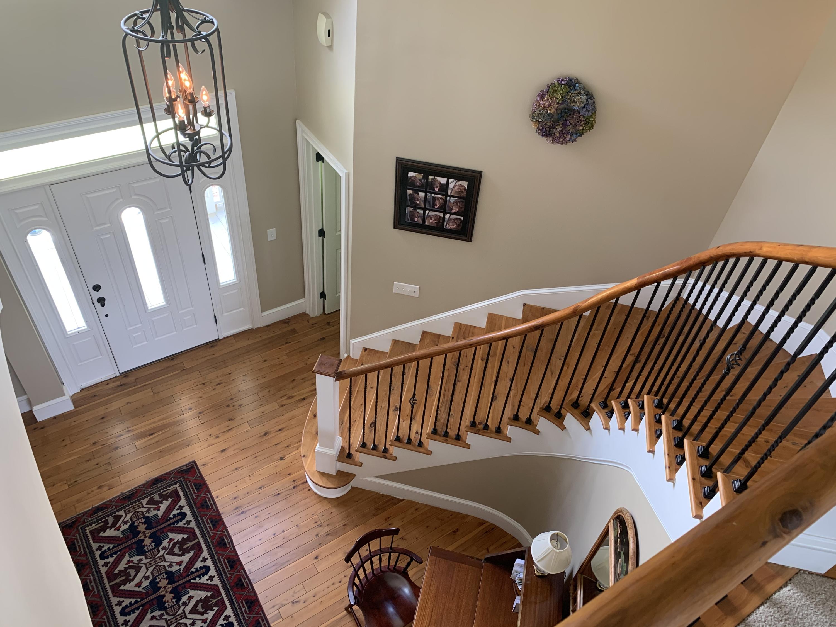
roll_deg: -6.4
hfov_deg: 67.3
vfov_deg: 53.1
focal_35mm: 26
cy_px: 314
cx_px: 418
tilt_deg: -44.9
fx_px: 628
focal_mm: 4.25
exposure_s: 1/60
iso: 100
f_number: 1.8
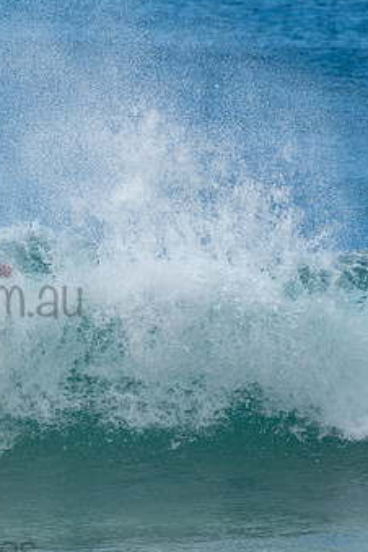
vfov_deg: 2.0
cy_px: 279
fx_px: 15761
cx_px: -90
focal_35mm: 1028
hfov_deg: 1.3
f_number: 5.6
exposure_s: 1/1250
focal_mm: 400
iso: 250
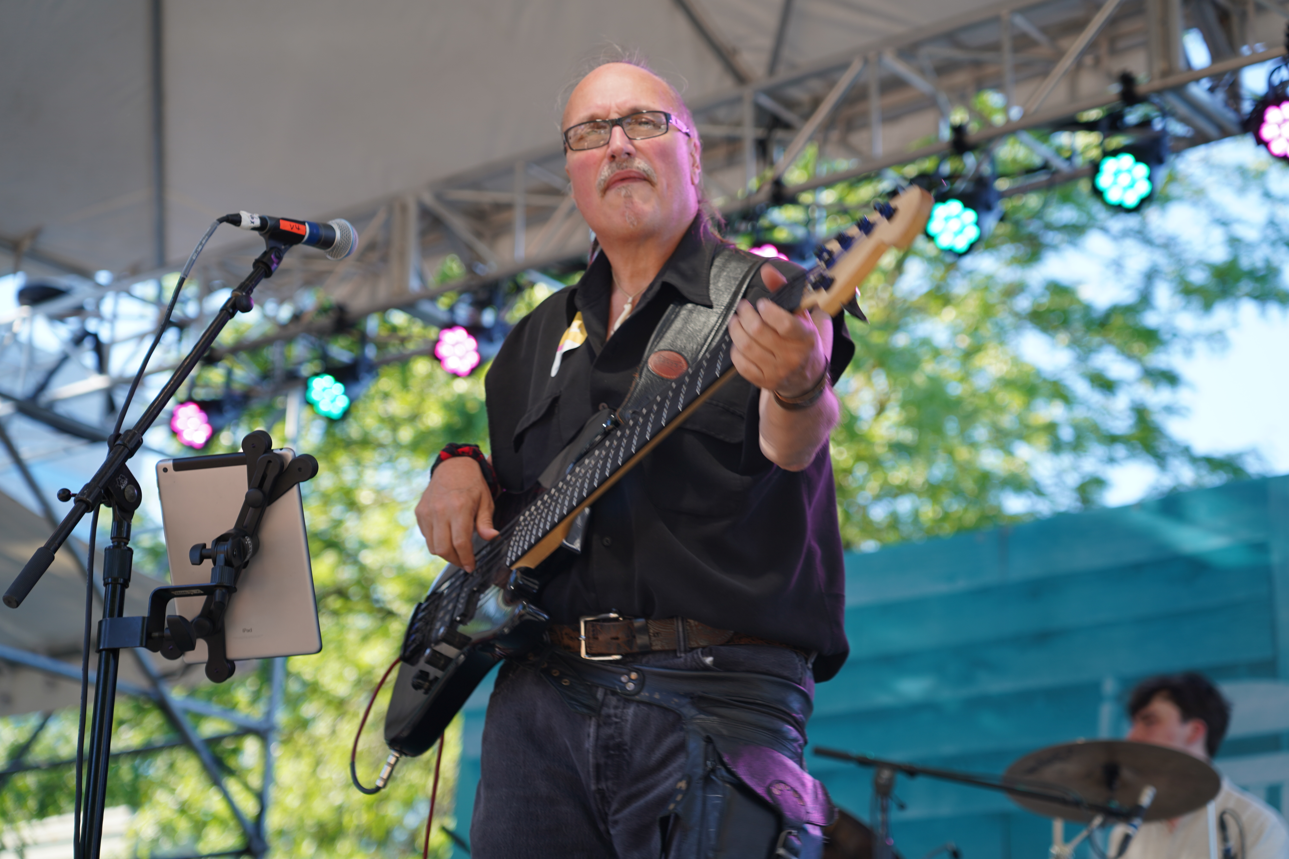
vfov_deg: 17.7
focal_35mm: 77
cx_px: 644
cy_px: 430
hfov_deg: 26.3
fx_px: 2757
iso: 100
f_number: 4
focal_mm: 77
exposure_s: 1/125
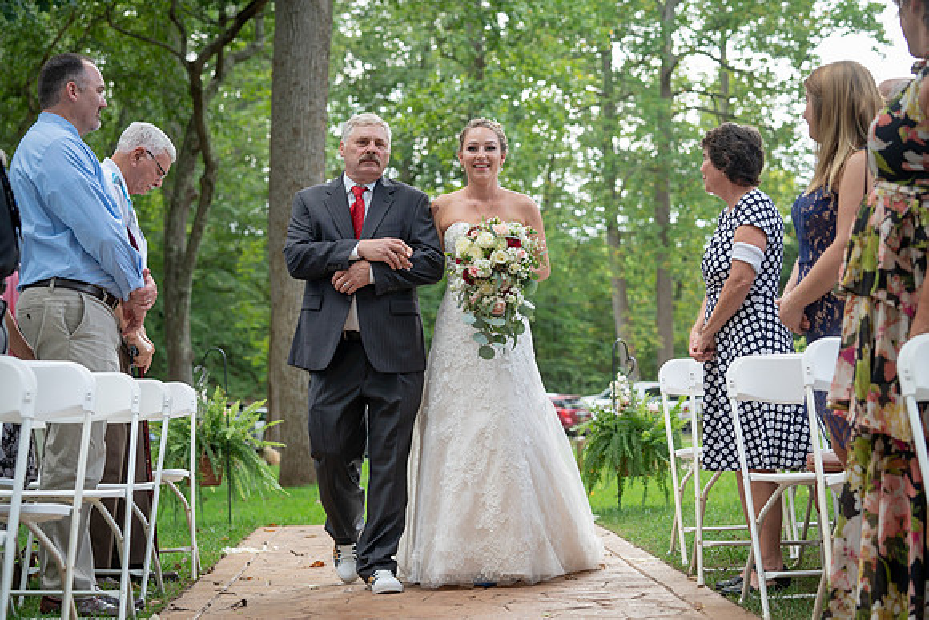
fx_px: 1816
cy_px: 310
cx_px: 464
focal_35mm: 70
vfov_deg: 19.4
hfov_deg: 28.7
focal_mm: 70
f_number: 4
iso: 250
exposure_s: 1/200
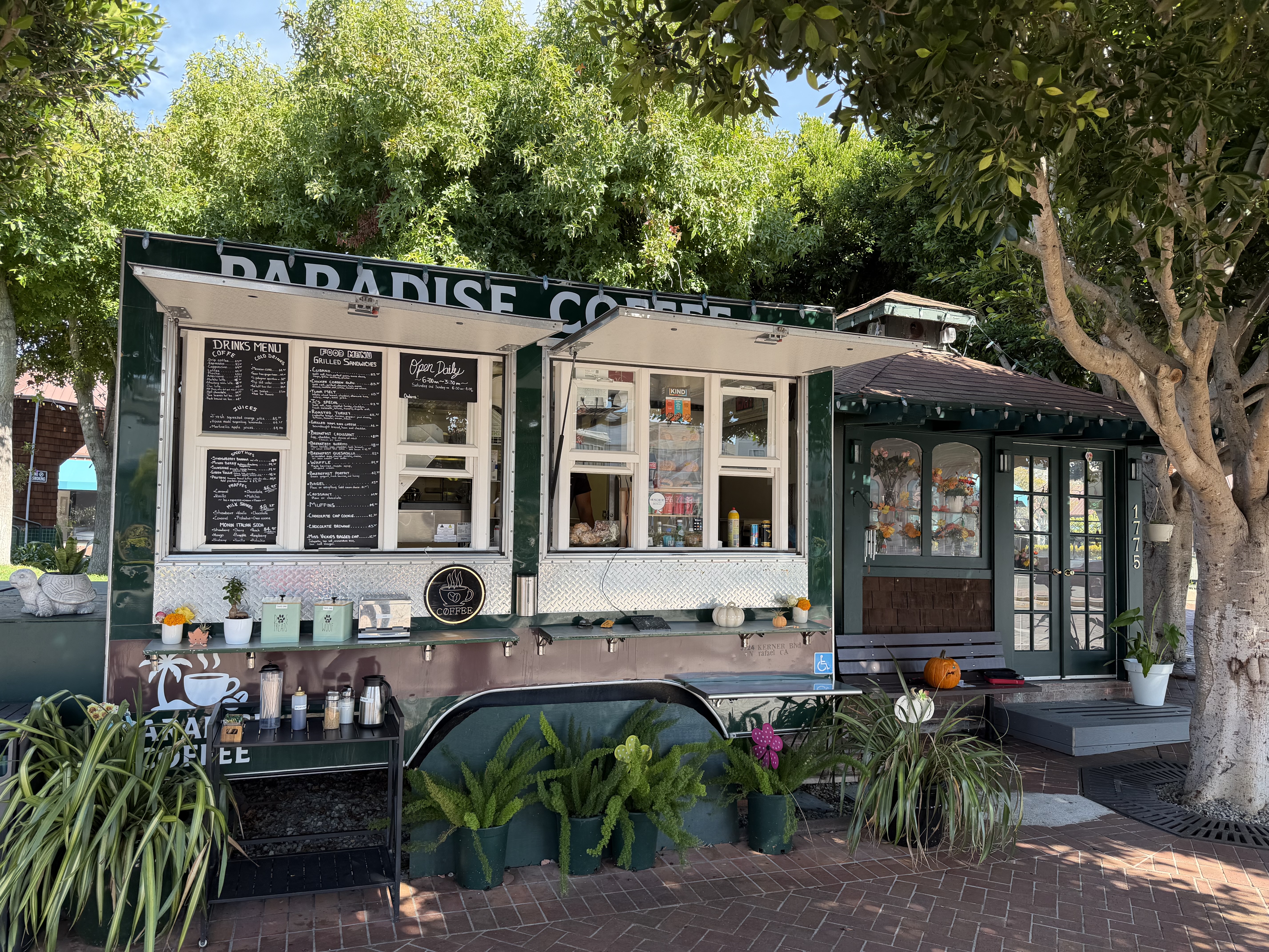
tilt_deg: +3.7
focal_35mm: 24
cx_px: 634
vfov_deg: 56.8
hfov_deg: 71.6
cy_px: 476
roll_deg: -0.5
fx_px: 880
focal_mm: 6.76
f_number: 1.78
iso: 80
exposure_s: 1/535
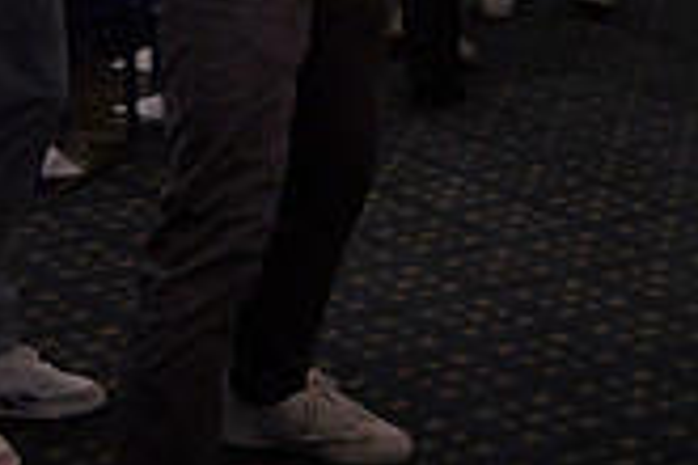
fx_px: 2637
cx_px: 423
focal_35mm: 136
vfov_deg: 9.4
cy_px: -473
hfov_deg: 15.1
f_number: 4.5
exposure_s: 1/250
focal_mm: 50
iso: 3200
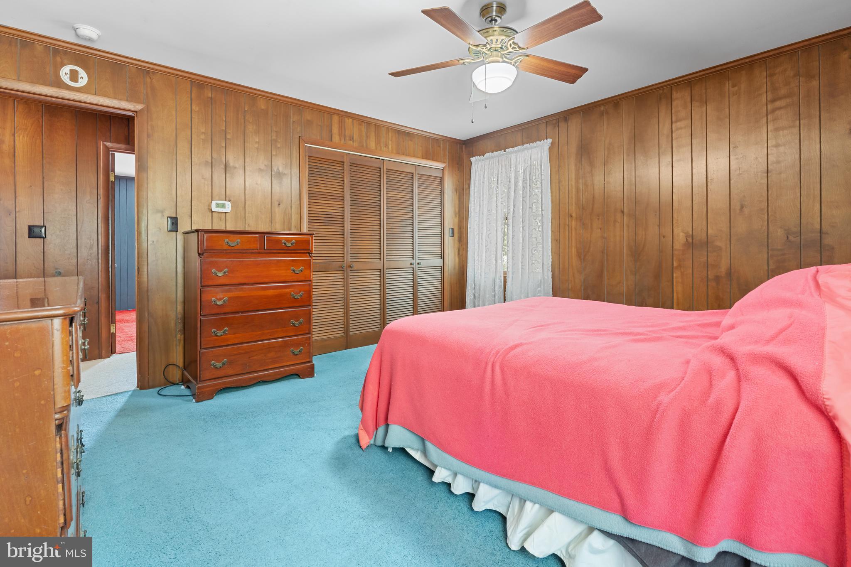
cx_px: 426
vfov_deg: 72.0
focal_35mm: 16
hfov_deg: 95.0
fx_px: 390
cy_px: 284
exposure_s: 5
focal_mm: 11
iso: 200
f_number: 7.1
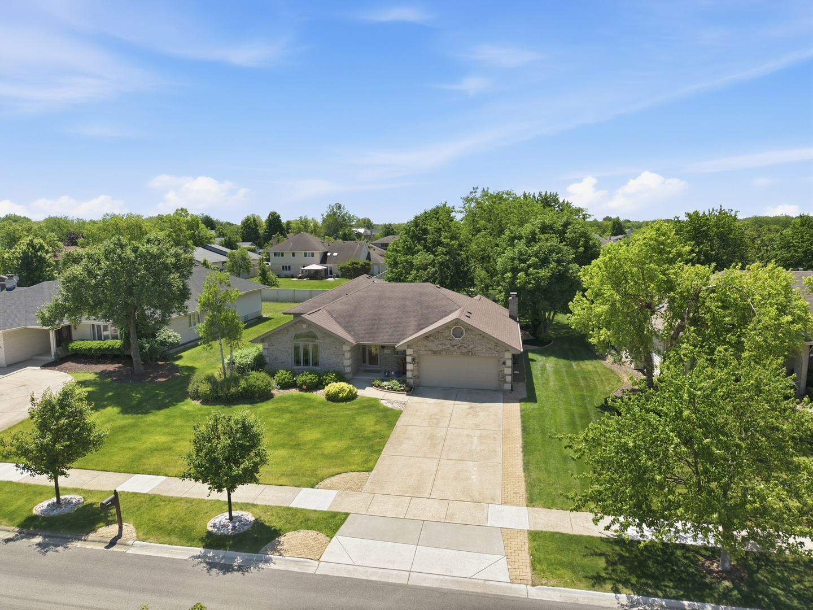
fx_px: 564
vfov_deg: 56.8
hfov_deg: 71.6
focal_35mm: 24
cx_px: 406
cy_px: 305
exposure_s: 1/5000
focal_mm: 8.7
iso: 260
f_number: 1.8
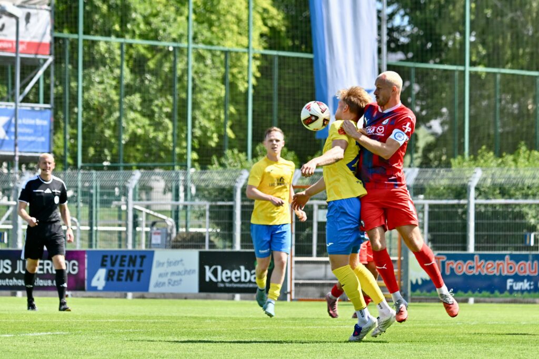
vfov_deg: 7.6
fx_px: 2695
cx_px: 270
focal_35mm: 180
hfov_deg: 11.4
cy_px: 180
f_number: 5.3
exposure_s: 1/1600
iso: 360
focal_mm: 180
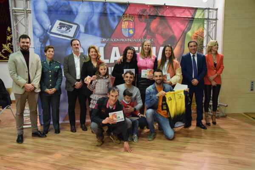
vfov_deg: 41.7
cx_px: 128
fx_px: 223
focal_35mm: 32
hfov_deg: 59.5
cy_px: 85
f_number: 4
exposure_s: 1/60
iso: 2500
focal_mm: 21
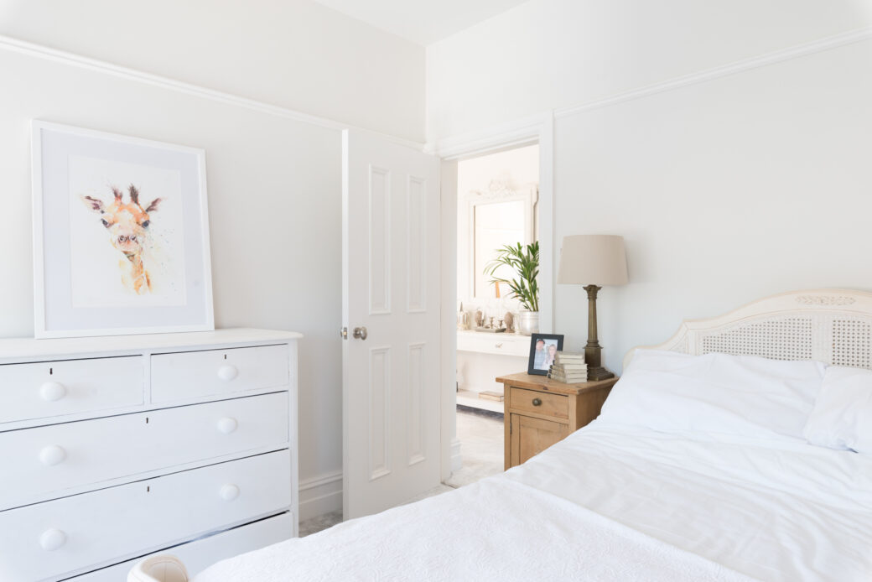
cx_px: 436
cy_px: 291
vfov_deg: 57.3
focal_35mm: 22
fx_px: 533
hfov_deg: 78.6
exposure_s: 1/2
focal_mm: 22
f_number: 9
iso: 100
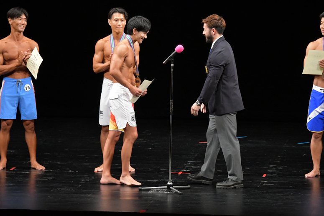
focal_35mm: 255
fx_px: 2294
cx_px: 162
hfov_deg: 8.1
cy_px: 108
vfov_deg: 5.4
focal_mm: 170
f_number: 5.6
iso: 3200
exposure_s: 1/400
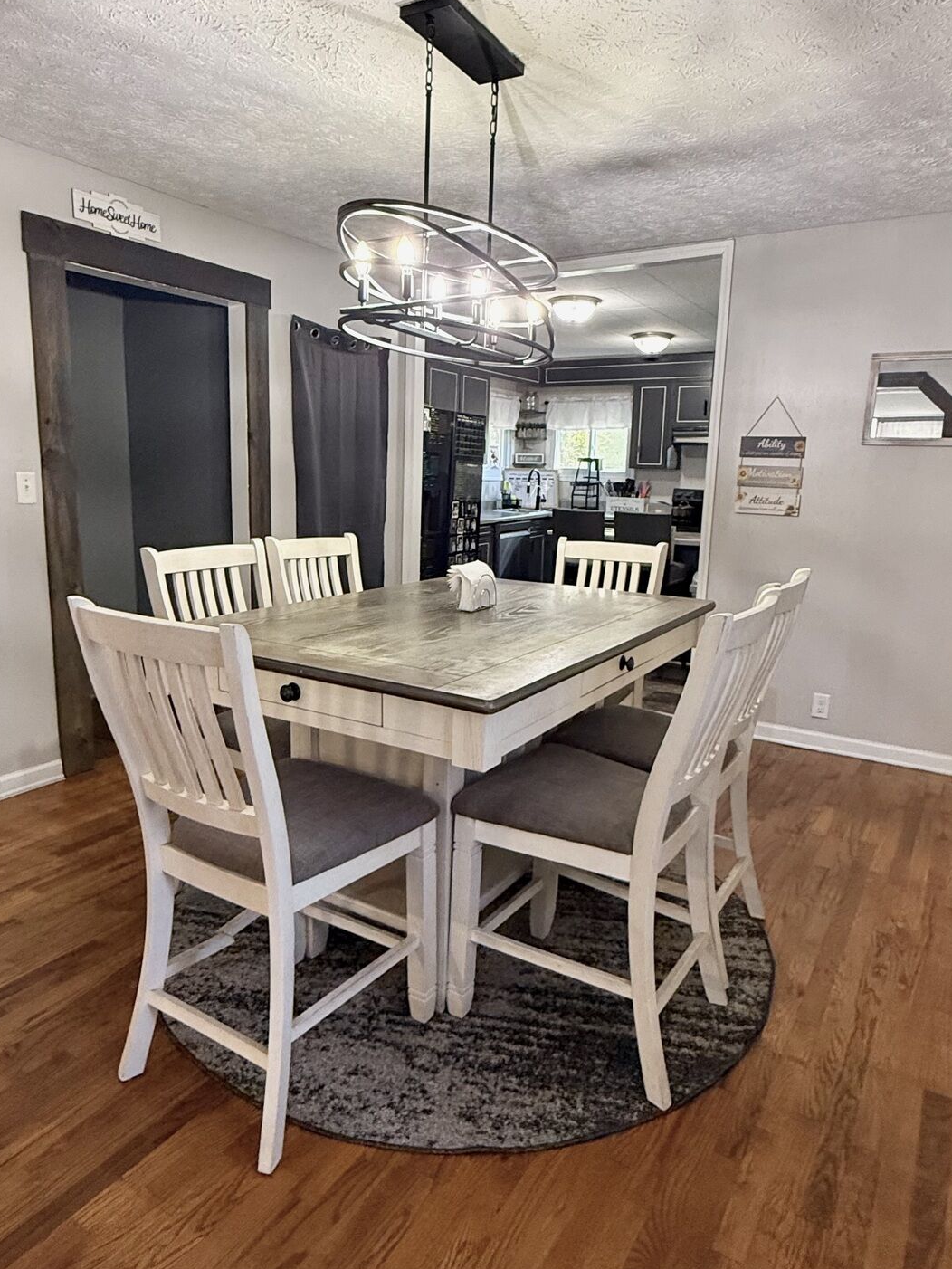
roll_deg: -1.9
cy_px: 625
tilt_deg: -10.4
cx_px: 457
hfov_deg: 58.9
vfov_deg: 73.9
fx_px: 843
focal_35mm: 23
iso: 500
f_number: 2.2
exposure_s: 1/60
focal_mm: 2.22
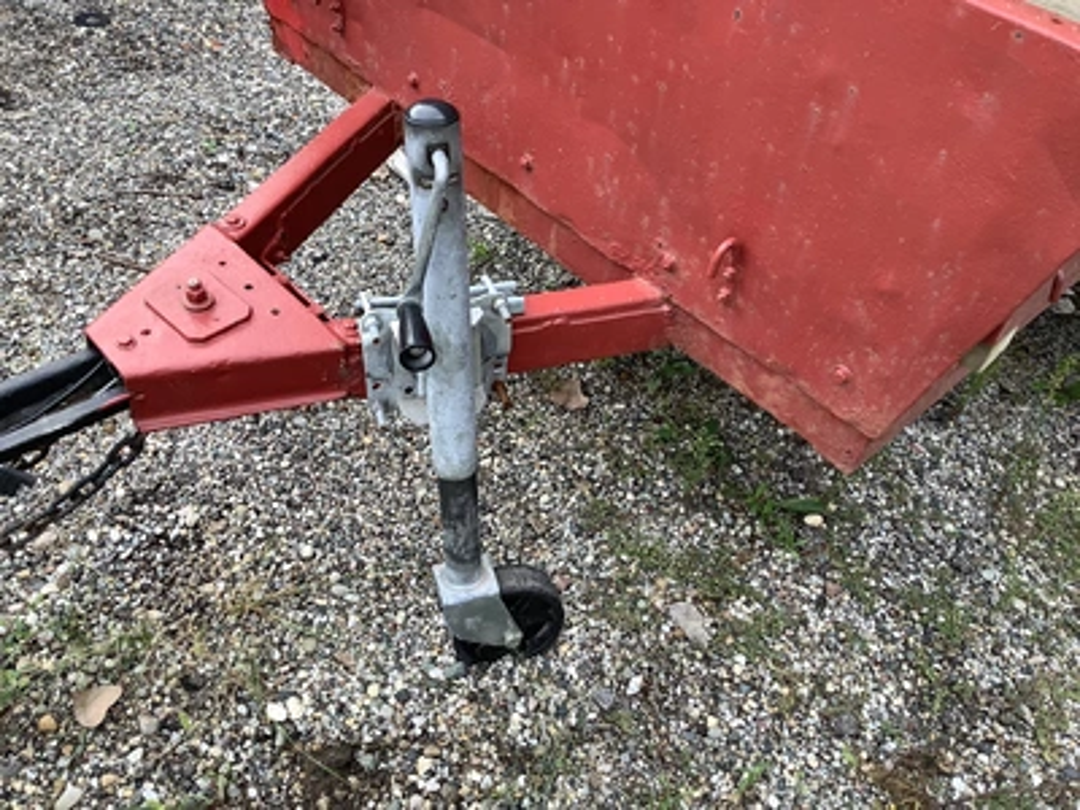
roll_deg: -13.2
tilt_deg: -43.5
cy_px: 405
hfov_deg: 58.4
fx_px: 967
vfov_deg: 45.4
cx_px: 540
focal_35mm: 31
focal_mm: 3.3
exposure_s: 1/120
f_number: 2.4
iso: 32
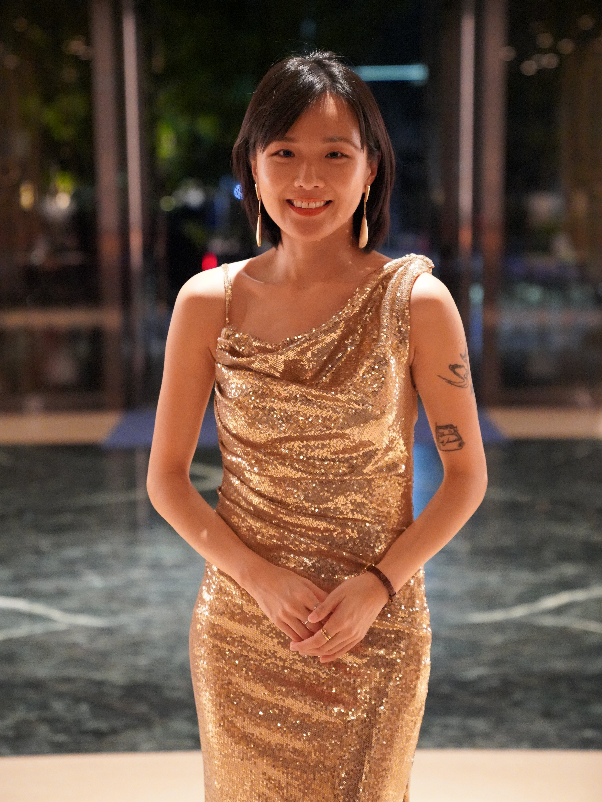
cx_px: 302
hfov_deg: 20.4
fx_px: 1670
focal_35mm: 72
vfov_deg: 27.0
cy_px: 387
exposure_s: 1/100
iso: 12800
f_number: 2.8
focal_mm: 66
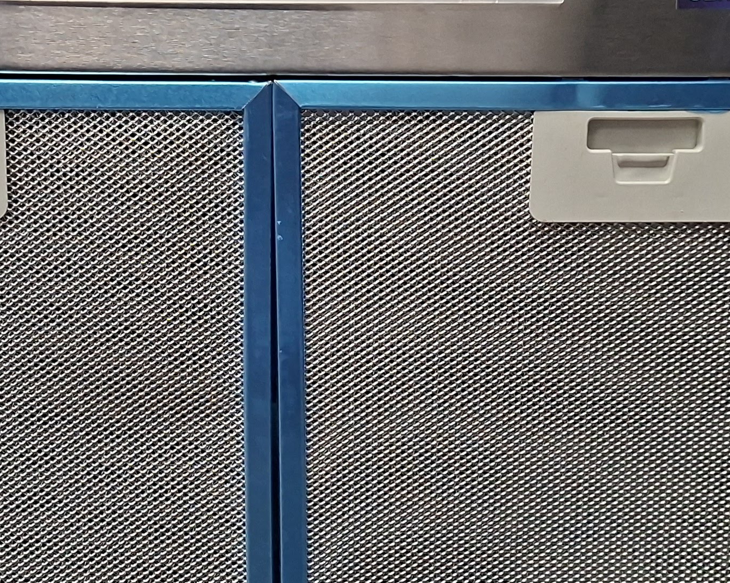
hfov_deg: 28.5
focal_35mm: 66
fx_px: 1426
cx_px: 221
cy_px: 339
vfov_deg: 23.1
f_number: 1.8
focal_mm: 5.54
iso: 250
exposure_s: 1/100
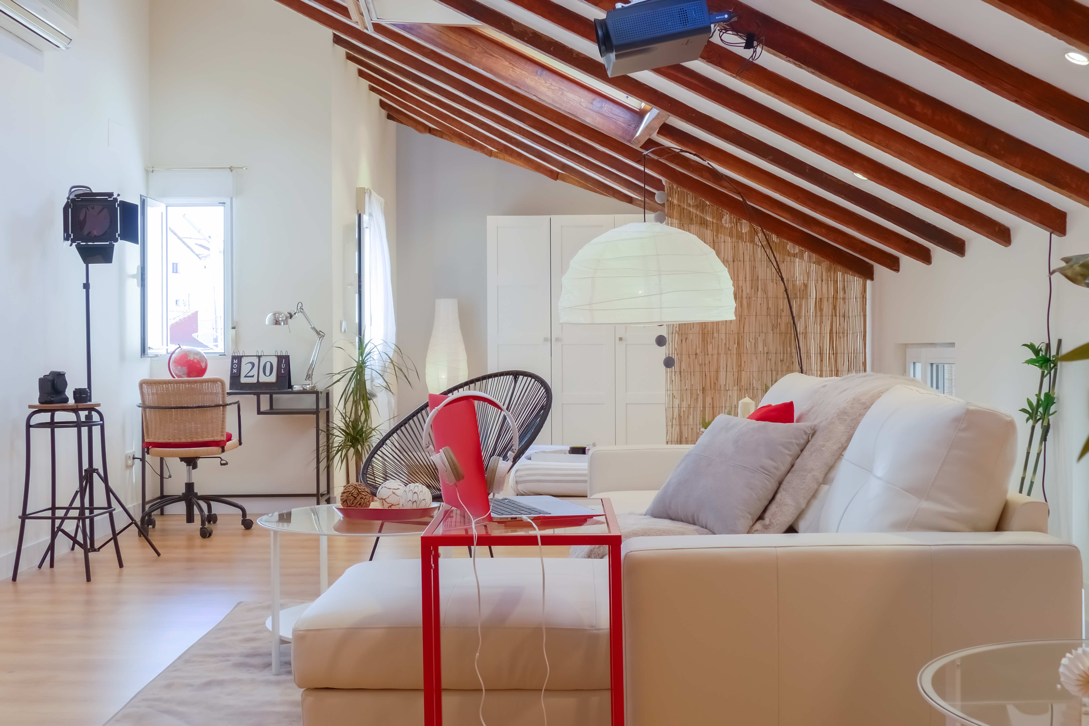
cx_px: 544
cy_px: 363
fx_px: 1240
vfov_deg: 32.6
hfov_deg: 47.4
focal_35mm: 41
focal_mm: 14.5
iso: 125
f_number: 5
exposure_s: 1/13
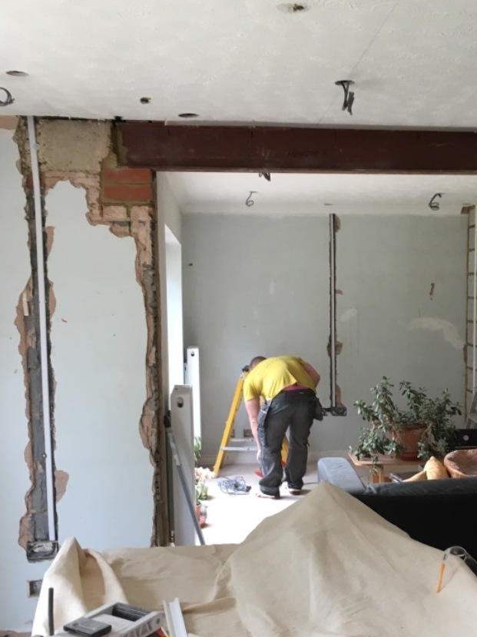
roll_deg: +1.0
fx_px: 772
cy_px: 370
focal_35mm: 42
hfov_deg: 34.0
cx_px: 315
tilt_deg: -6.9
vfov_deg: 44.7
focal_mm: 4.15
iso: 50
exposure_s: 1/33
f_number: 2.2
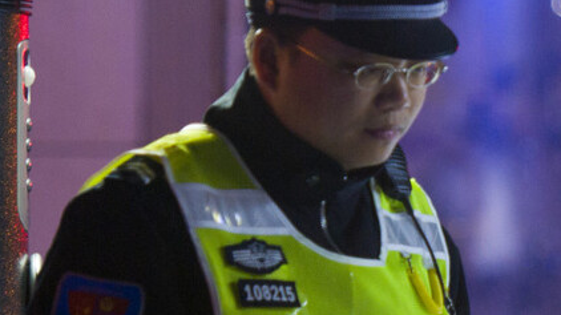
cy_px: 391
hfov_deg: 3.6
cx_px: 731
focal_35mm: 602
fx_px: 8959
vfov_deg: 2.0
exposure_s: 1/13
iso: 400
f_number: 2.8
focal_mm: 135
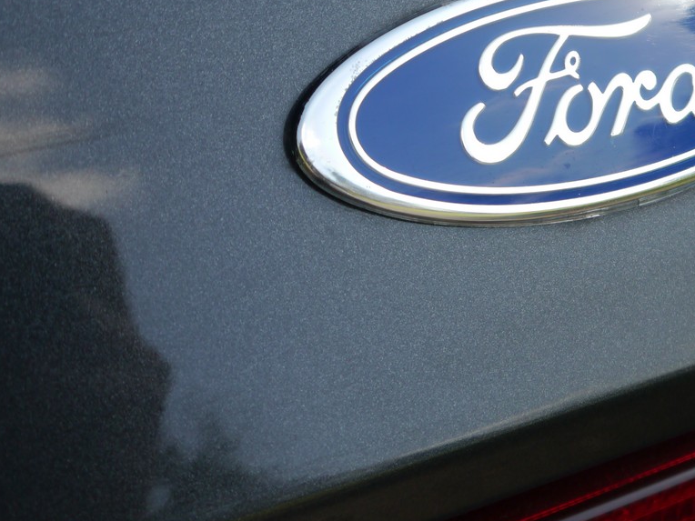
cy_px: 85
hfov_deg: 27.7
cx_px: 646
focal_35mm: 67
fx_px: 1345
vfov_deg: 21.6
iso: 160
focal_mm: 16
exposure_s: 1/160
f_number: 4.5
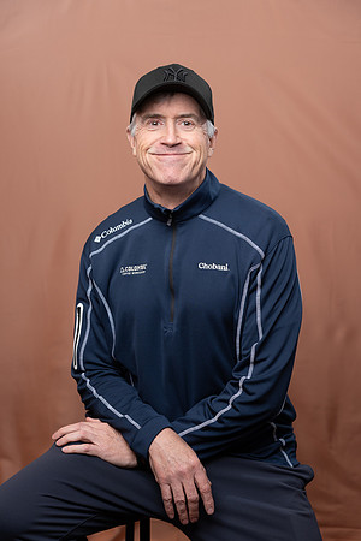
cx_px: 180
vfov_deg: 31.9
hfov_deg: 21.6
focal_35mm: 63
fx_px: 948
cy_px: 270
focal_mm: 63
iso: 320
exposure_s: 1/160
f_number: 4
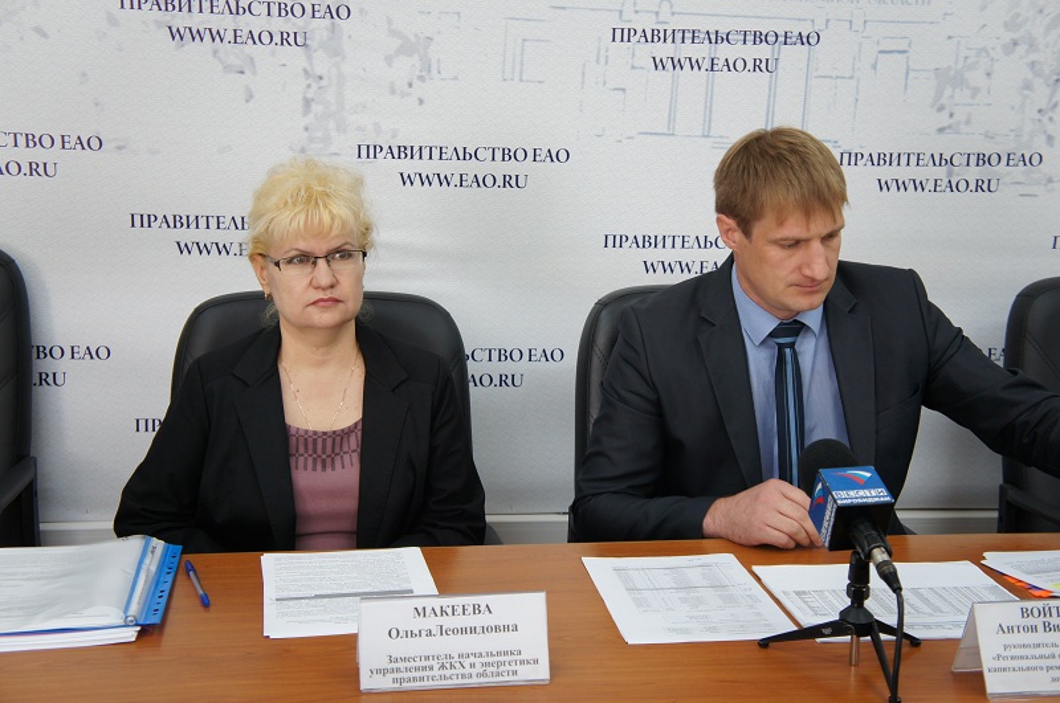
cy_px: 352
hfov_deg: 40.0
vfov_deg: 27.2
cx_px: 530
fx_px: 1455
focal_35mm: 50
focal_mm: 33
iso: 500
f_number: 4.5
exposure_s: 1/60
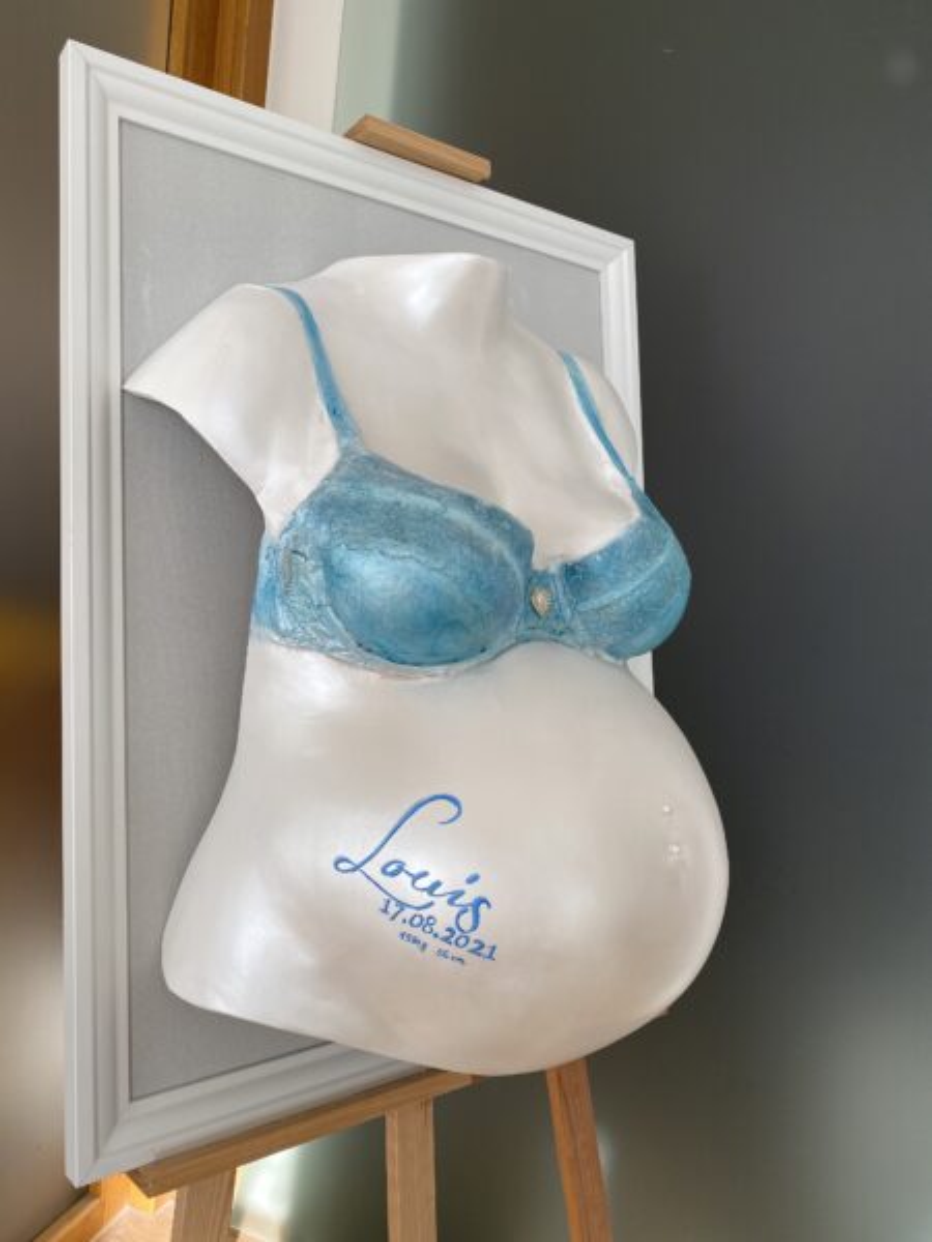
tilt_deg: -5.2
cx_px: 466
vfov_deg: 67.3
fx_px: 933
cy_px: 621
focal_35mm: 26
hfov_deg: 53.1
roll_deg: -7.2
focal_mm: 4.25
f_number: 1.8
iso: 32
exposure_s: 1/147
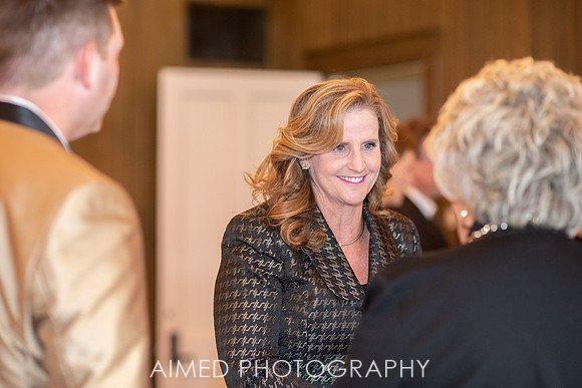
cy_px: 194
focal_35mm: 90
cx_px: 281
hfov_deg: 22.6
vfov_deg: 15.2
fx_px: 1455
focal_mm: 85
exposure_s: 1/200
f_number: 2
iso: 800
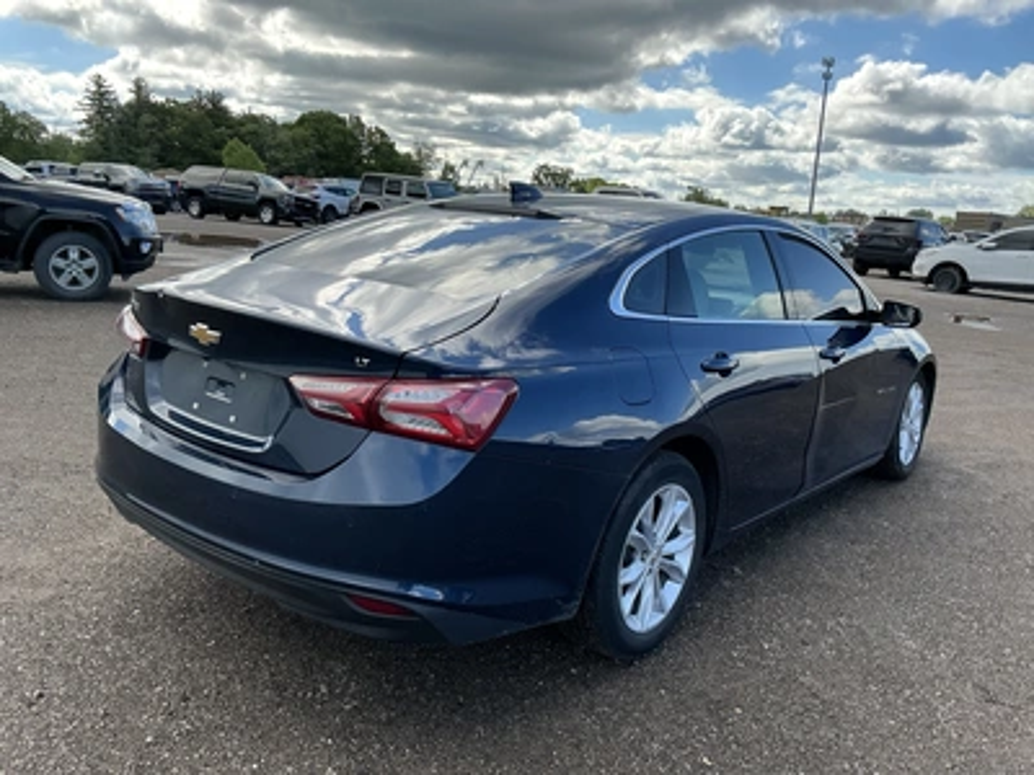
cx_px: 517
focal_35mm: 28
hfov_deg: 63.4
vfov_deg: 49.7
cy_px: 388
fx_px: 836
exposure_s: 1/739
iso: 25
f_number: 1.8
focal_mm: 3
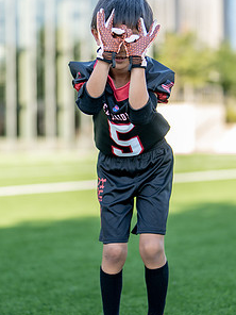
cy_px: 154
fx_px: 1073
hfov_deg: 12.6
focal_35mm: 118
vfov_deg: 16.7
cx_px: 112
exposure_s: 1/1250
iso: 100
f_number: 1.2
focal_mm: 50
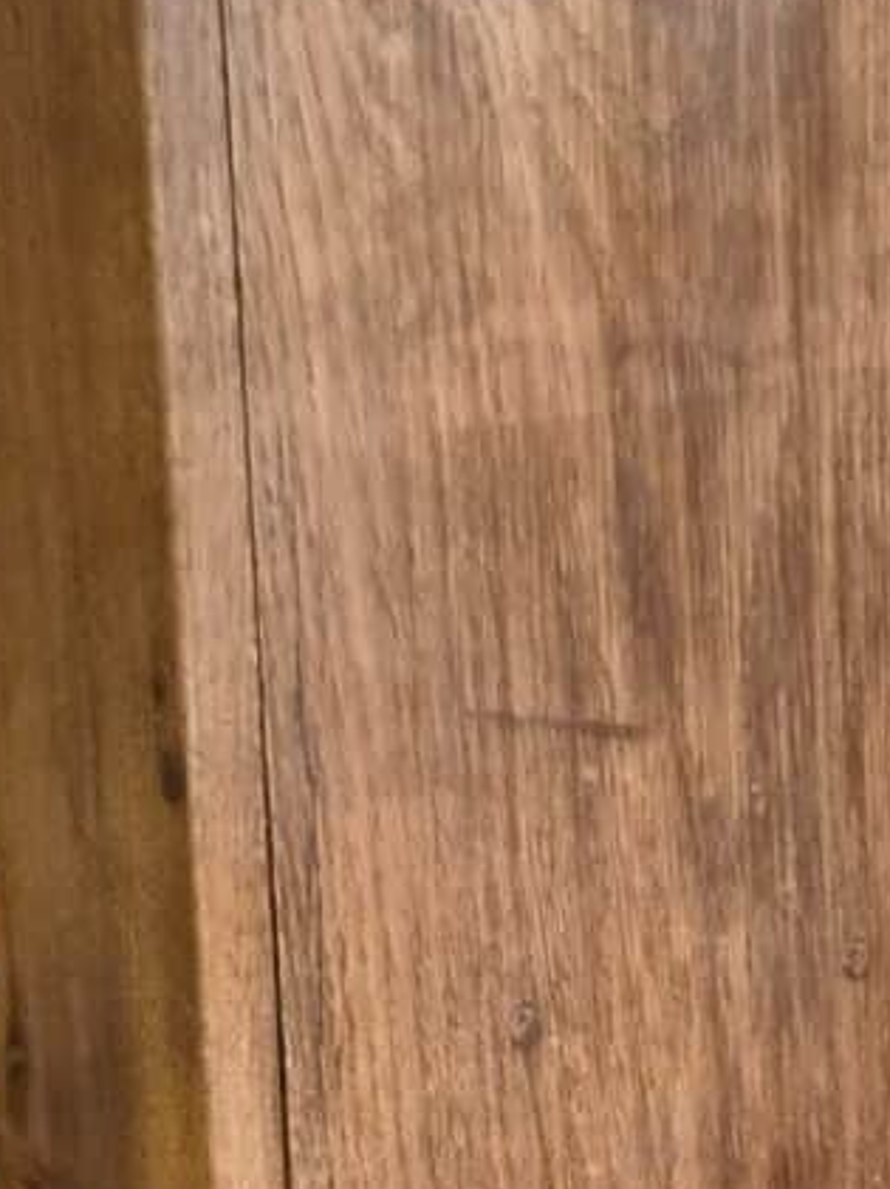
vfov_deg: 16.9
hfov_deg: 13.2
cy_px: 1361
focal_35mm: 112
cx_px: 593
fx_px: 3845
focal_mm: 5.4
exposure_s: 1/50
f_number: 1.8
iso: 1600
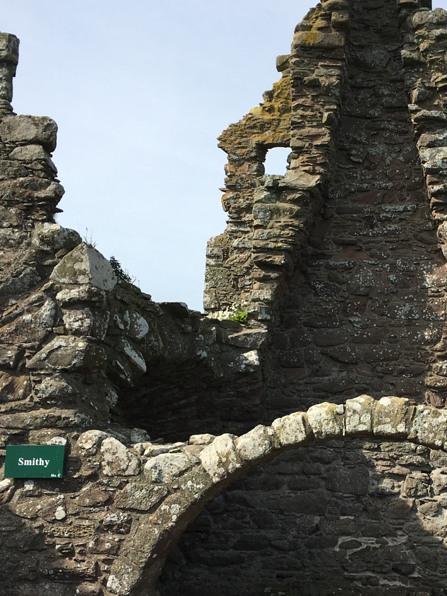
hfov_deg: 29.0
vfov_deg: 38.8
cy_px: 357
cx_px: 364
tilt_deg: +5.5
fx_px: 844
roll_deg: -1.5
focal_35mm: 49
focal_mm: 4.15
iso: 25
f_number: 2.2
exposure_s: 1/1709
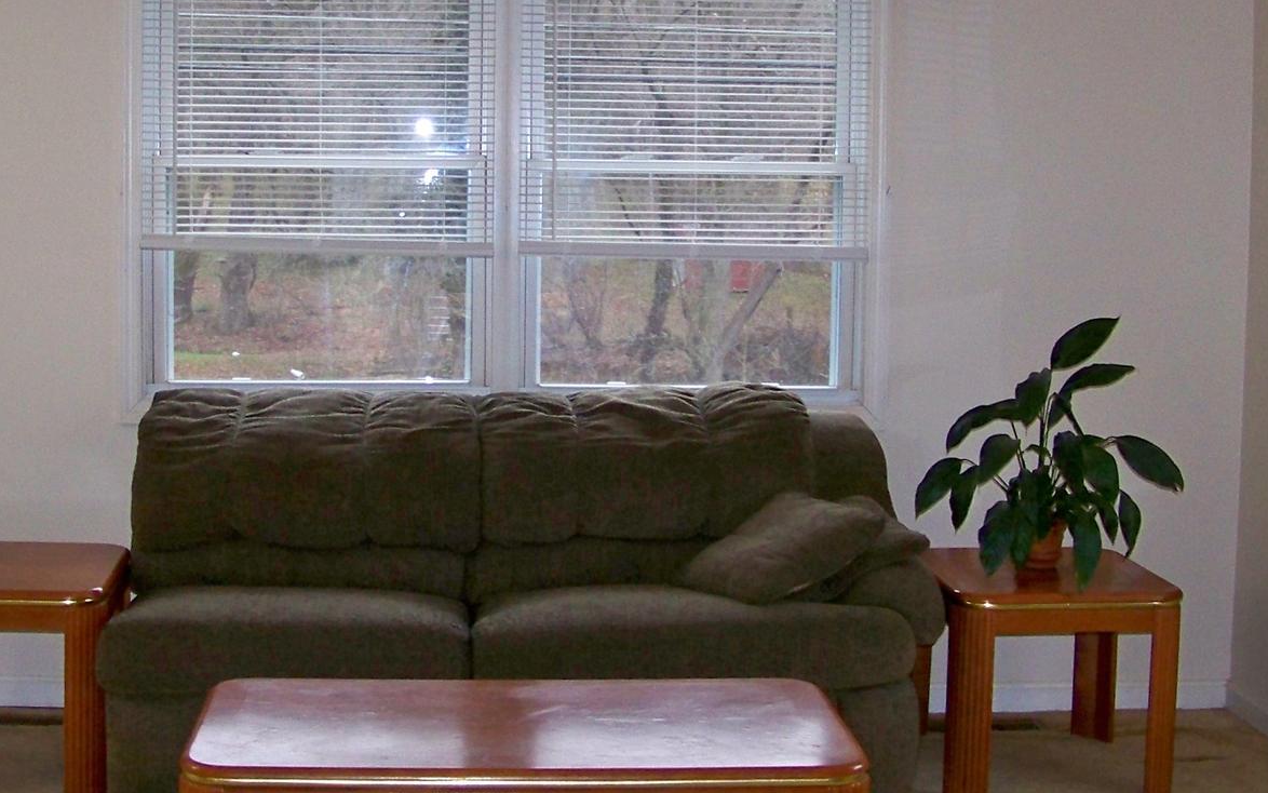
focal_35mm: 61
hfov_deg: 33.4
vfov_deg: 21.3
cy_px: 310
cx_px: 517
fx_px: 2108
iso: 200
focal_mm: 5.85
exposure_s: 1/30
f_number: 2.8
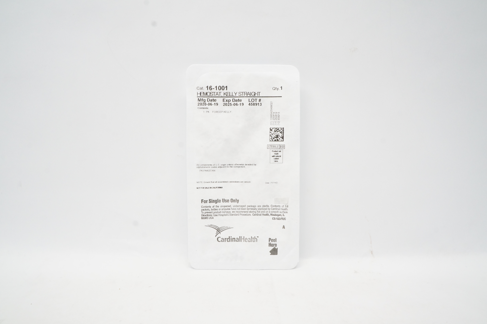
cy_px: 162
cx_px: 244
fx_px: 365
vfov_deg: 47.8
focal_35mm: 27
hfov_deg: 67.4
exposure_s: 1/30
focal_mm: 18
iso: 1600
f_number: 13
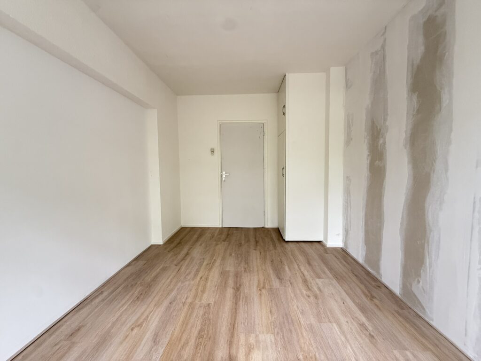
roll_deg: +0.3
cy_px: 180
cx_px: 240
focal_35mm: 14
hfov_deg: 102.1
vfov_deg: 85.7
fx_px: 195
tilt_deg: -3.8
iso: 320
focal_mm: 2.22
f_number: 2.2
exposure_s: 1/87
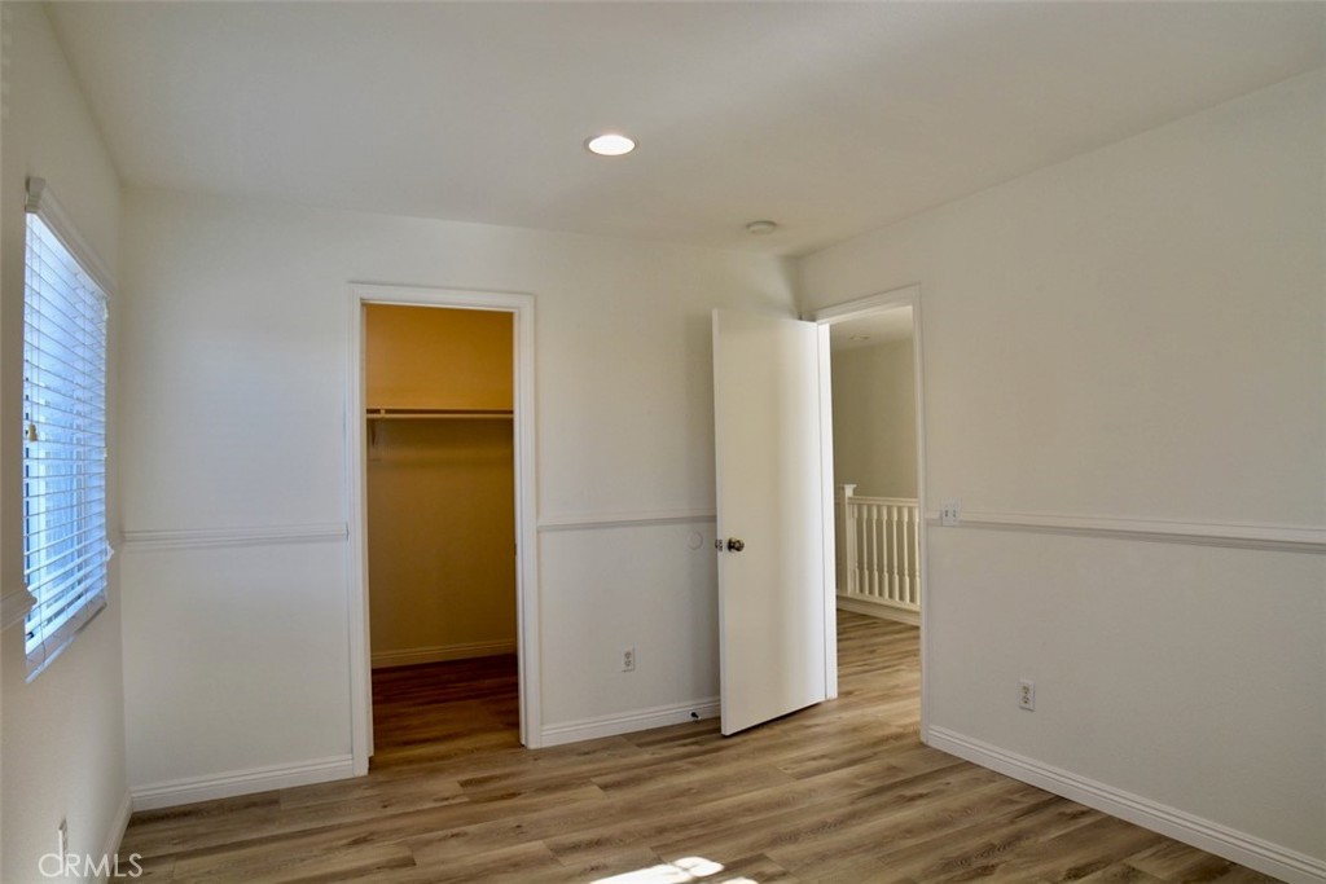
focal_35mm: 21
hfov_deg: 81.2
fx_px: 774
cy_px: 442
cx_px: 663
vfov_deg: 59.5
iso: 400
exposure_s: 1/125
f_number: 5.6
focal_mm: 14
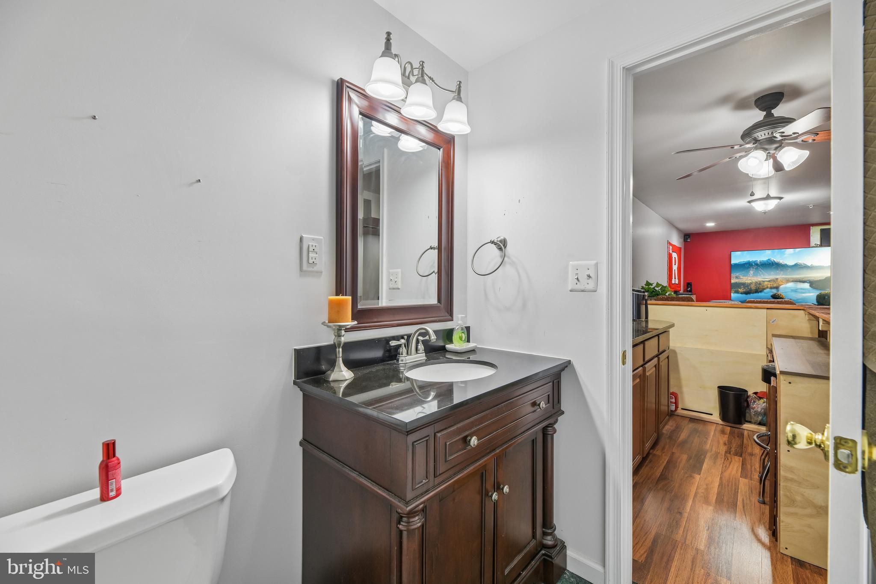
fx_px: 341
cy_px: 292
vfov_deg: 81.2
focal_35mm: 14
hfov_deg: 104.3
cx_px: 438
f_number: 8
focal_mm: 14
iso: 400
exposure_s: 1/15
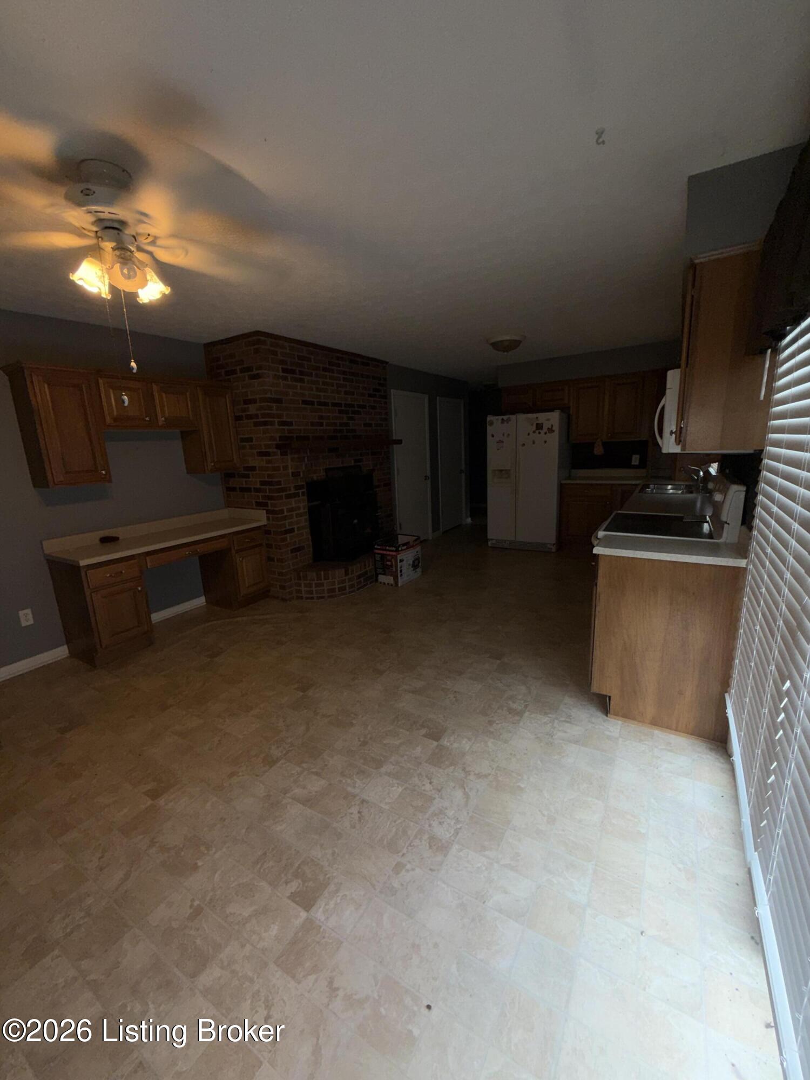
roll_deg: +2.3
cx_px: 405
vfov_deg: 102.1
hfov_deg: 85.7
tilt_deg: -12.3
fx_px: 437
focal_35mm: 14
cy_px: 540
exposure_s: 1/60
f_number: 2.2
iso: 20
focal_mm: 2.22
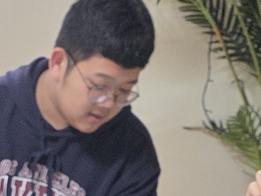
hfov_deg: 11.8
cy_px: 371
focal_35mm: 166
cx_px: 17
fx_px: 1252
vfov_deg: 8.5
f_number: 1.7
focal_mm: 6.3
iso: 250
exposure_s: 1/120
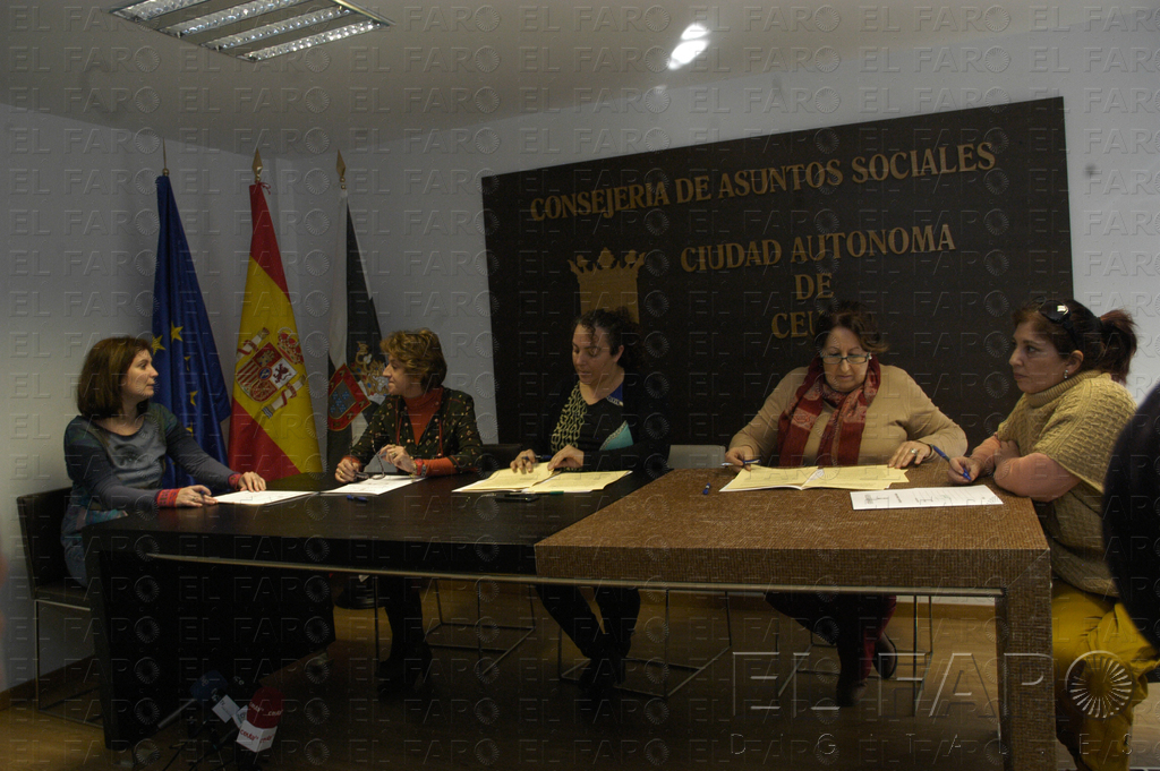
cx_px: 580
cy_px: 386
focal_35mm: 27
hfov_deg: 67.4
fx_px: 869
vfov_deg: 47.9
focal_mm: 18
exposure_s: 1/60
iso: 800
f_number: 5.6
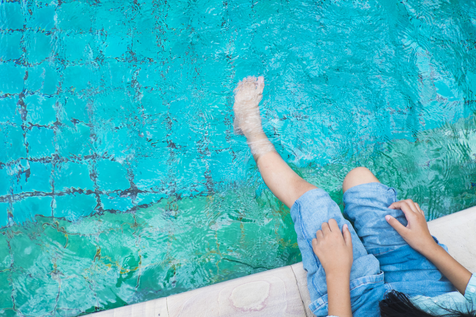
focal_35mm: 27
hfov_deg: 67.4
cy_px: 158
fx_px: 357
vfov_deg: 47.9
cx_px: 238
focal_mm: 18
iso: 500
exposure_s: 1/125
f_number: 11
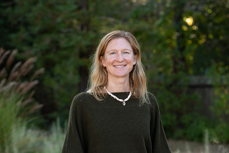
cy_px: 76
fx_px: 763
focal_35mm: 120
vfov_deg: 11.4
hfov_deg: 17.1
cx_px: 114
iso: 500
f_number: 5
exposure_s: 1/250
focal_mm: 120
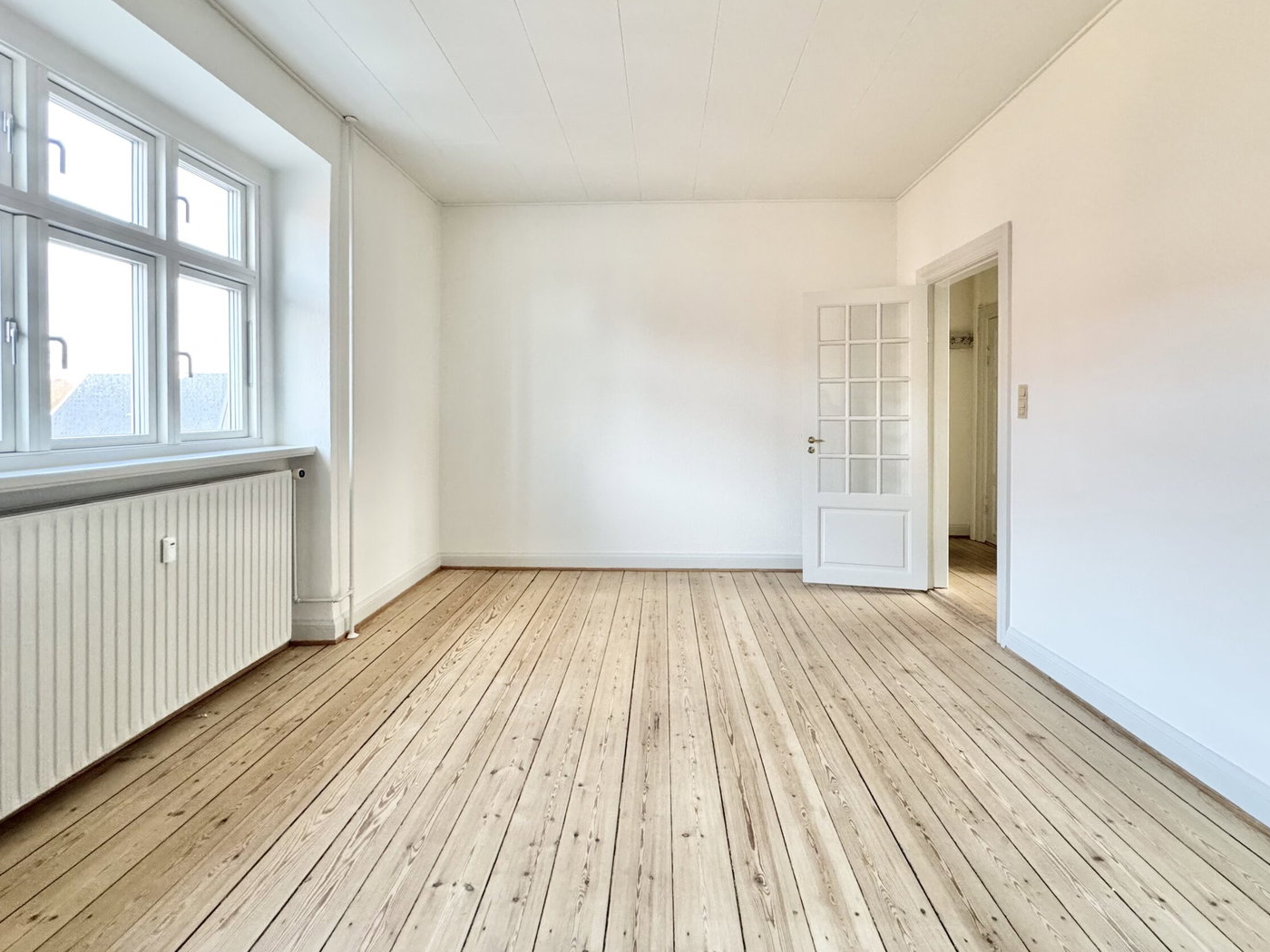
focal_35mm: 16
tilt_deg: -1.2
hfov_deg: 94.5
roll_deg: +0.5
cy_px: 419
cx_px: 650
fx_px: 587
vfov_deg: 77.8
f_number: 2.2
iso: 250
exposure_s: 1/100
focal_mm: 2.22
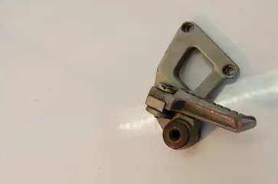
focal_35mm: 43
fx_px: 330
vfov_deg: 31.2
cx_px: 202
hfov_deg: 44.5
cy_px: 82
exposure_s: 1/125
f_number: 5.6
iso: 400
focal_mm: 19
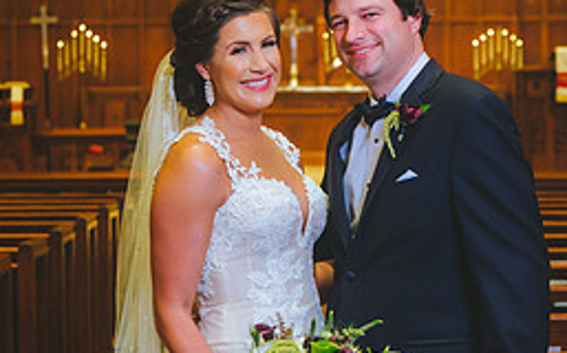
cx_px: 295
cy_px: 188
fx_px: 1791
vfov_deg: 11.3
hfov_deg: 18.0
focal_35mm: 116
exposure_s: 1/60
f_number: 5
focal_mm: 65
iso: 2500
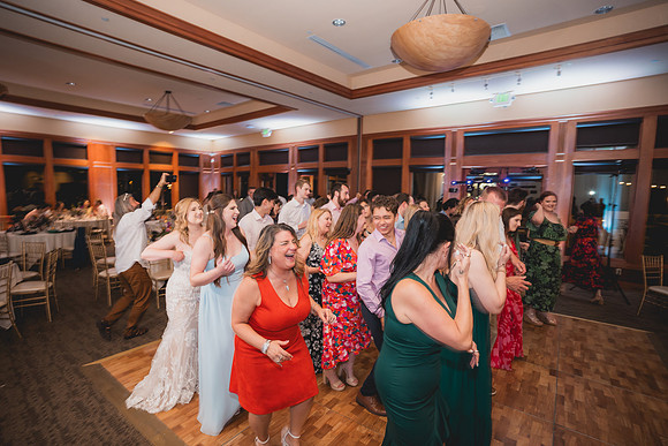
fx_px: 316
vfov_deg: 70.5
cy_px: 223
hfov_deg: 93.3
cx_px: 334
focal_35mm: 17
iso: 1000
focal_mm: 17
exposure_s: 1/20
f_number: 2.8
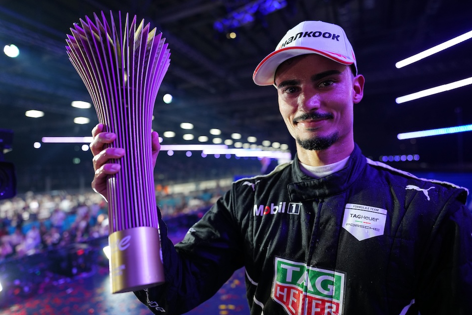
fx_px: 275
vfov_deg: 59.5
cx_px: 242
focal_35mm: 21
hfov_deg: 81.2
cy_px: 165
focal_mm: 20
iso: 640
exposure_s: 1/1000
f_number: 2
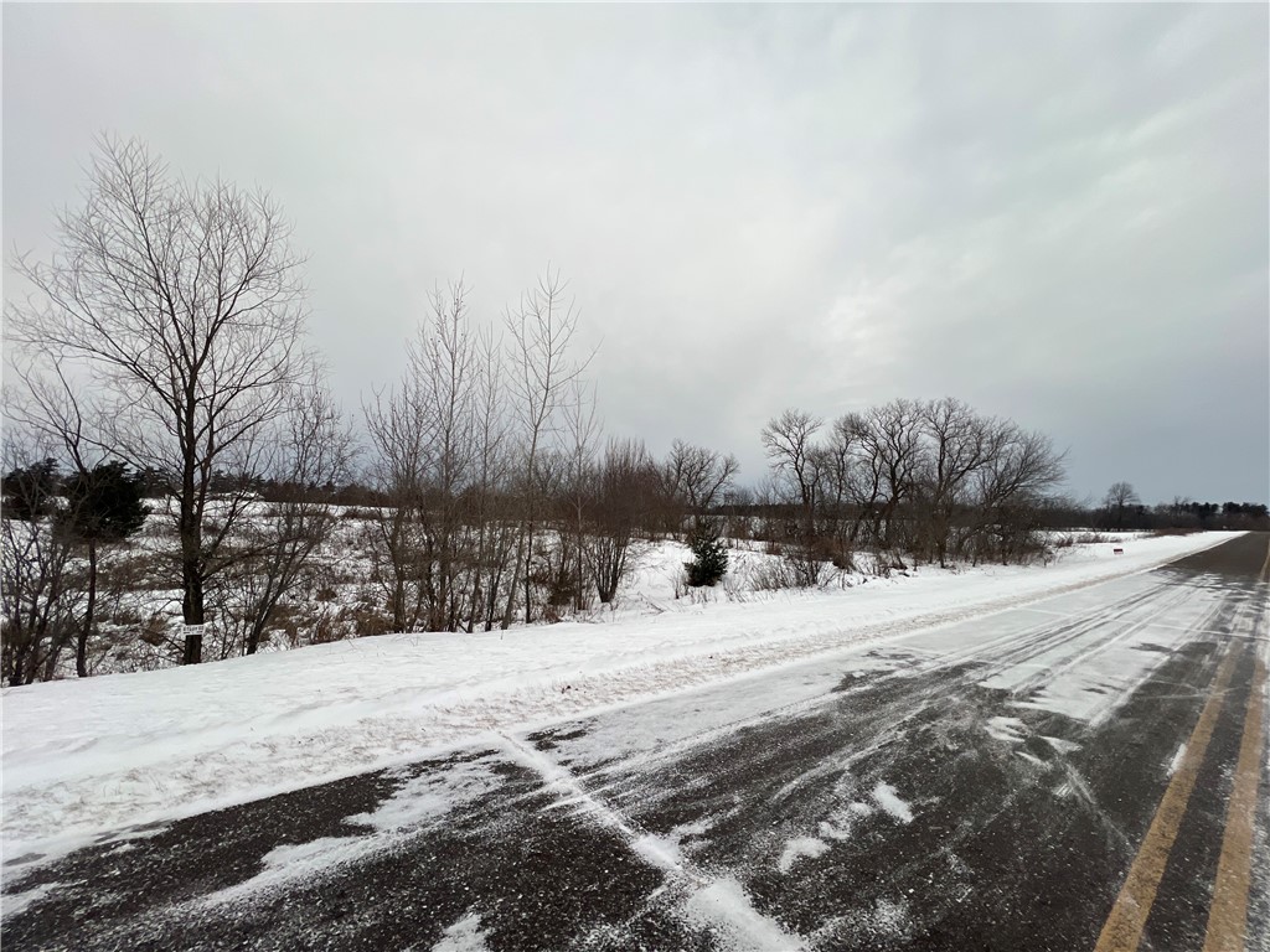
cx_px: 635
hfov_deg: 106.2
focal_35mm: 13
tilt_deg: +5.5
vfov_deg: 89.9
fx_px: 477
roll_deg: -0.9
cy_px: 476
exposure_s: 1/978
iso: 32
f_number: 1.8
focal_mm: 1.57
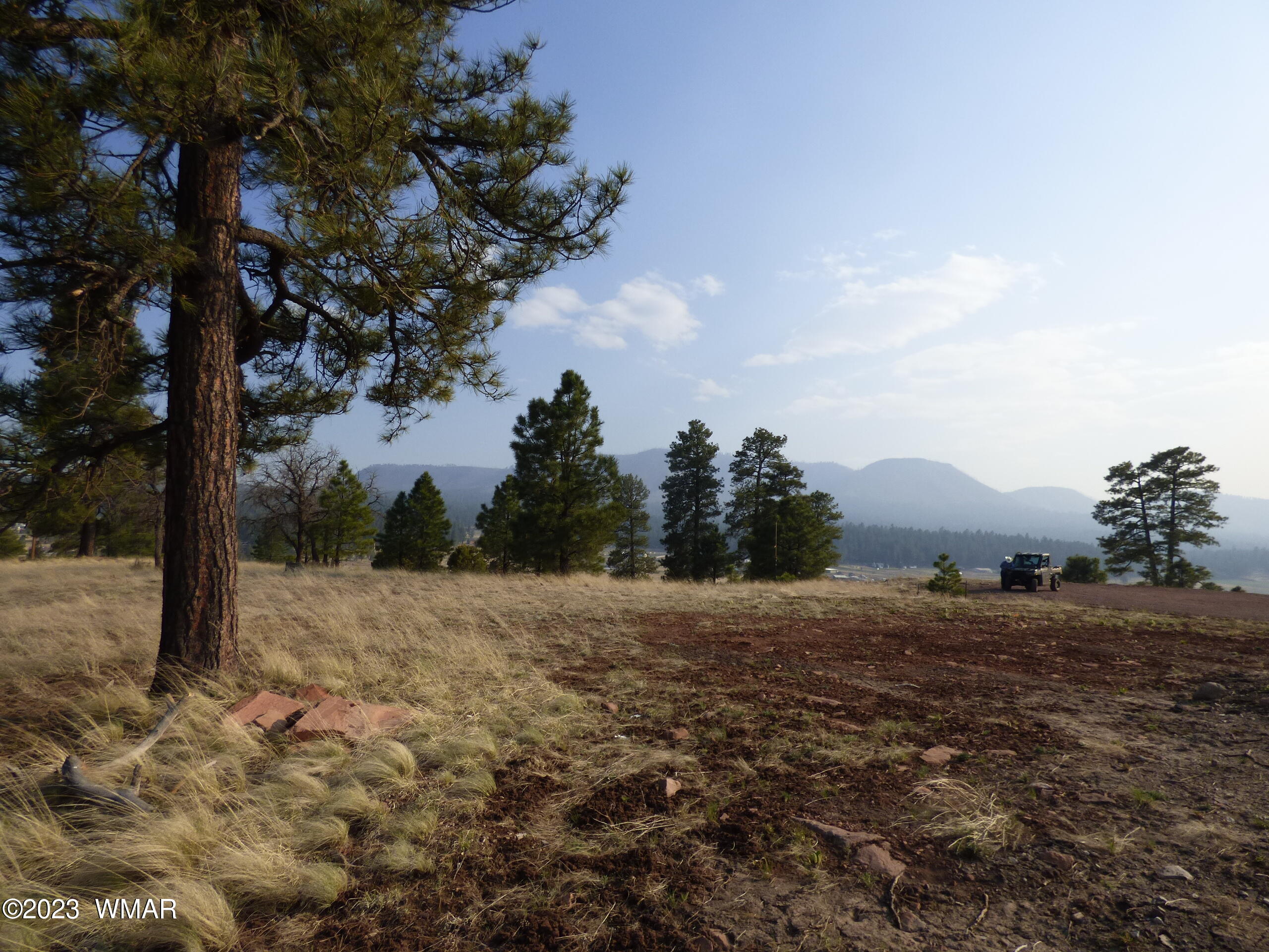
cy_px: 476
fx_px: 733
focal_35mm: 20
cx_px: 634
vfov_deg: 66.0
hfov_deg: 81.7
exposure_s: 1/2000
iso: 100
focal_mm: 3.58
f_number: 2.8
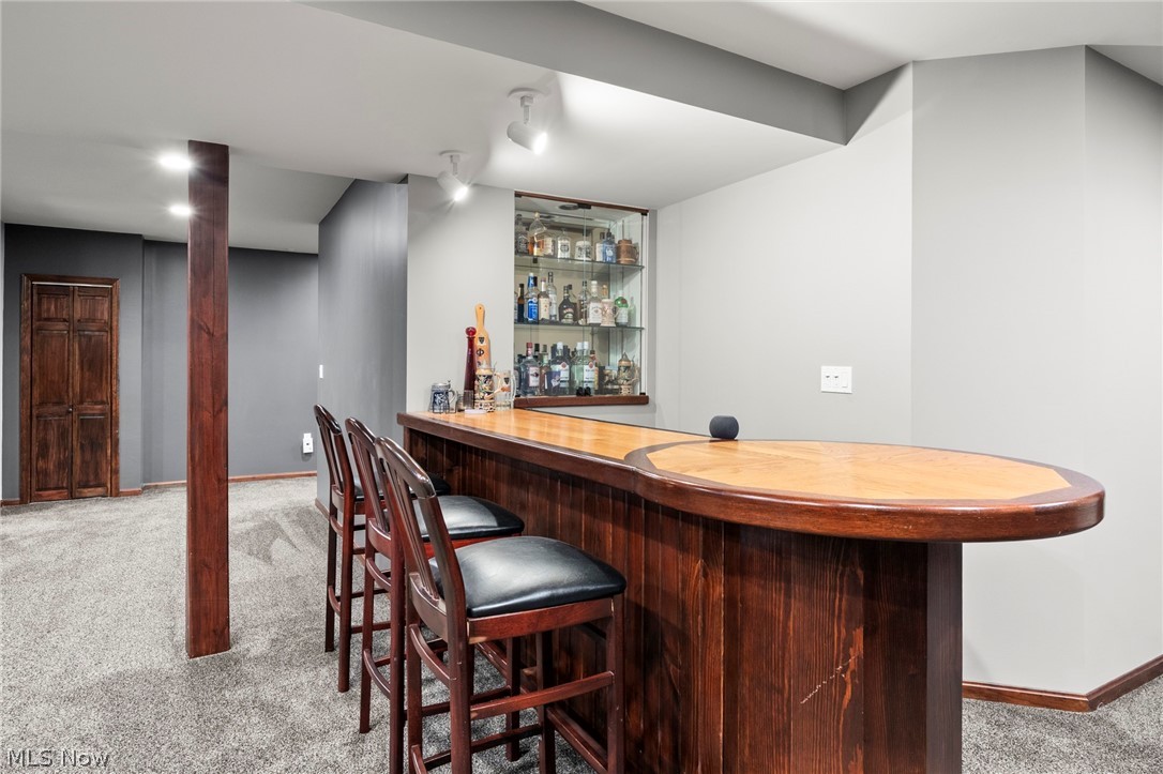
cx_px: 582
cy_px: 387
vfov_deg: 64.5
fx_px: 613
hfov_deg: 86.9
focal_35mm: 19
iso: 250
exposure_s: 1.6
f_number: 8
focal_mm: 13
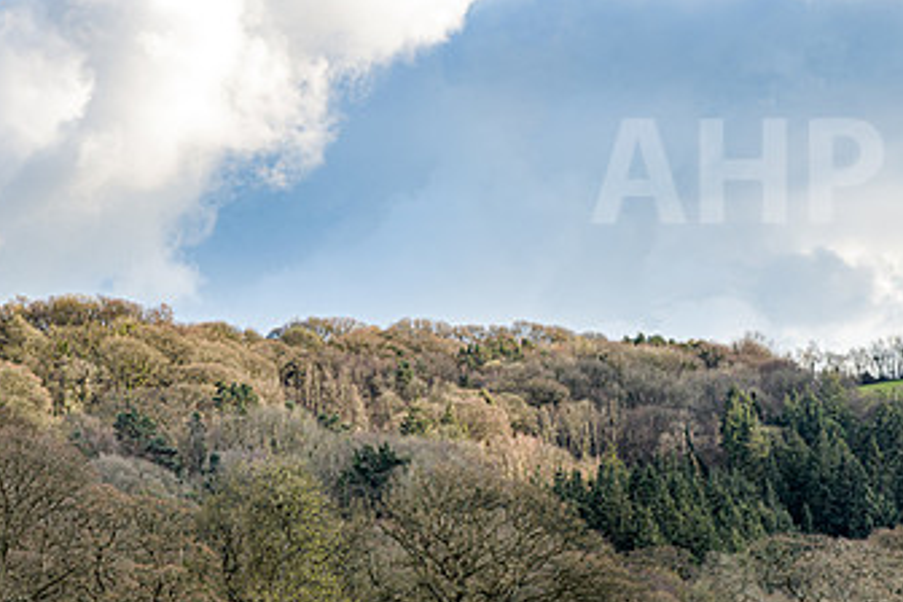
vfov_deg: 9.1
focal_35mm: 151
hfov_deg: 13.6
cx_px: 273
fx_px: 3787
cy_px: 421
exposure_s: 1/160
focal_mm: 70
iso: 125
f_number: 5
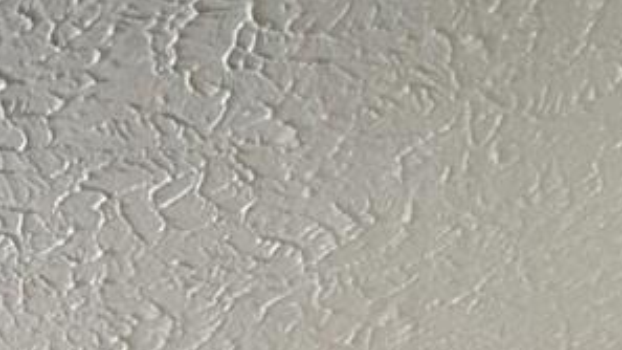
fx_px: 1270
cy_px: 1199
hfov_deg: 24.4
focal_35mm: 77
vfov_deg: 9.6
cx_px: -162
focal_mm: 2.22
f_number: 2.2
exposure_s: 1/60
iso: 500
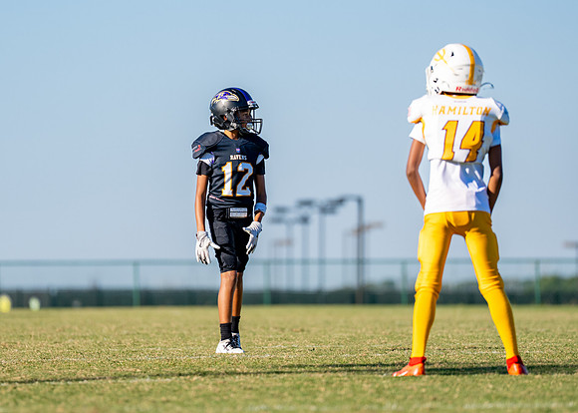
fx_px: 5269
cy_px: 197
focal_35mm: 321
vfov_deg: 4.5
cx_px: 237
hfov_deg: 6.3
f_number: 2.8
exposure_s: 1/3200
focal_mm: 200
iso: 160
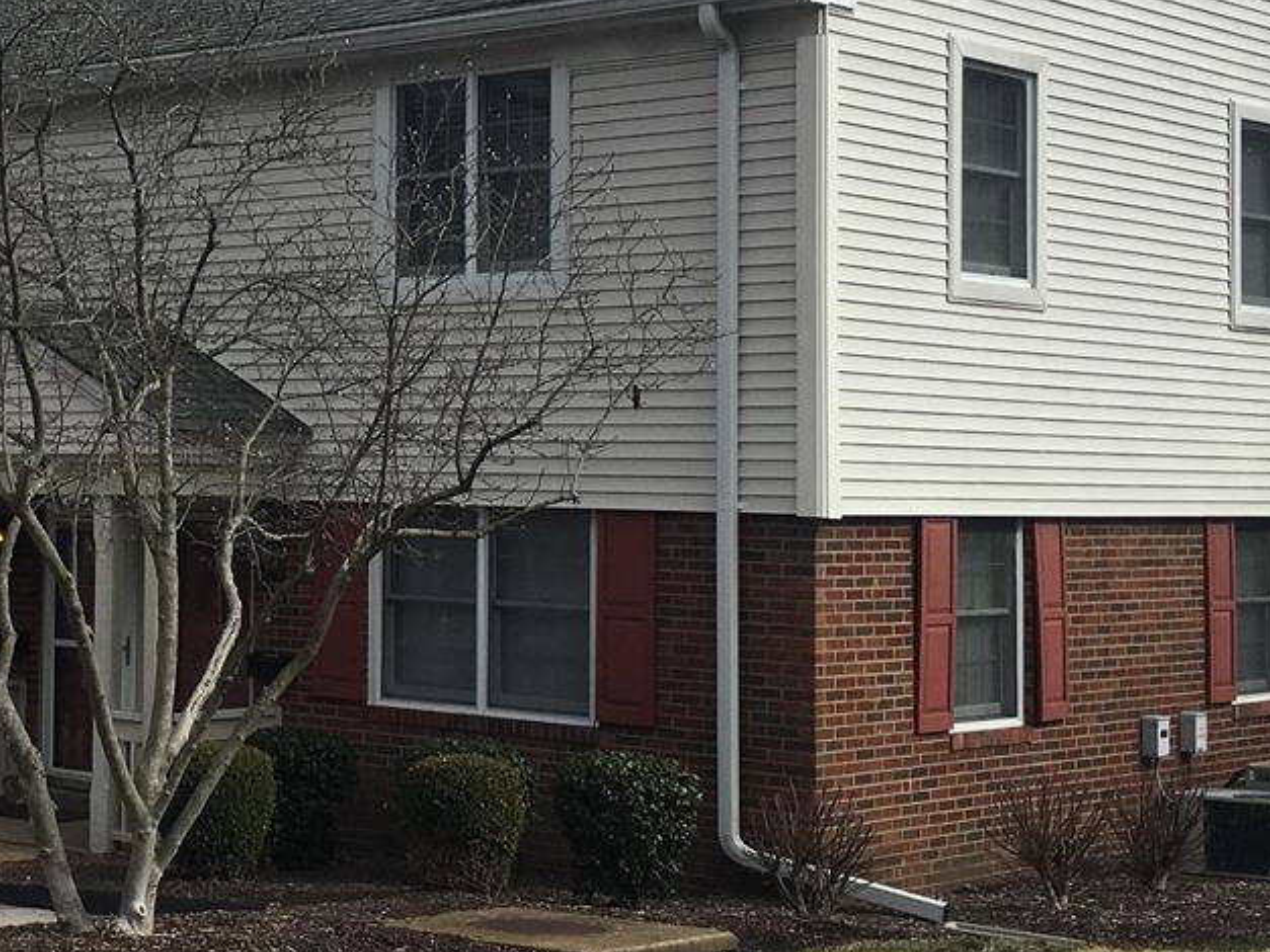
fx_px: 2714
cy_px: 361
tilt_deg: +4.3
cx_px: 81
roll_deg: -1.5
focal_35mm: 74
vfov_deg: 19.9
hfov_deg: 25.4
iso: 25
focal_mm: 4.15
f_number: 2.2
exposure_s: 1/1832
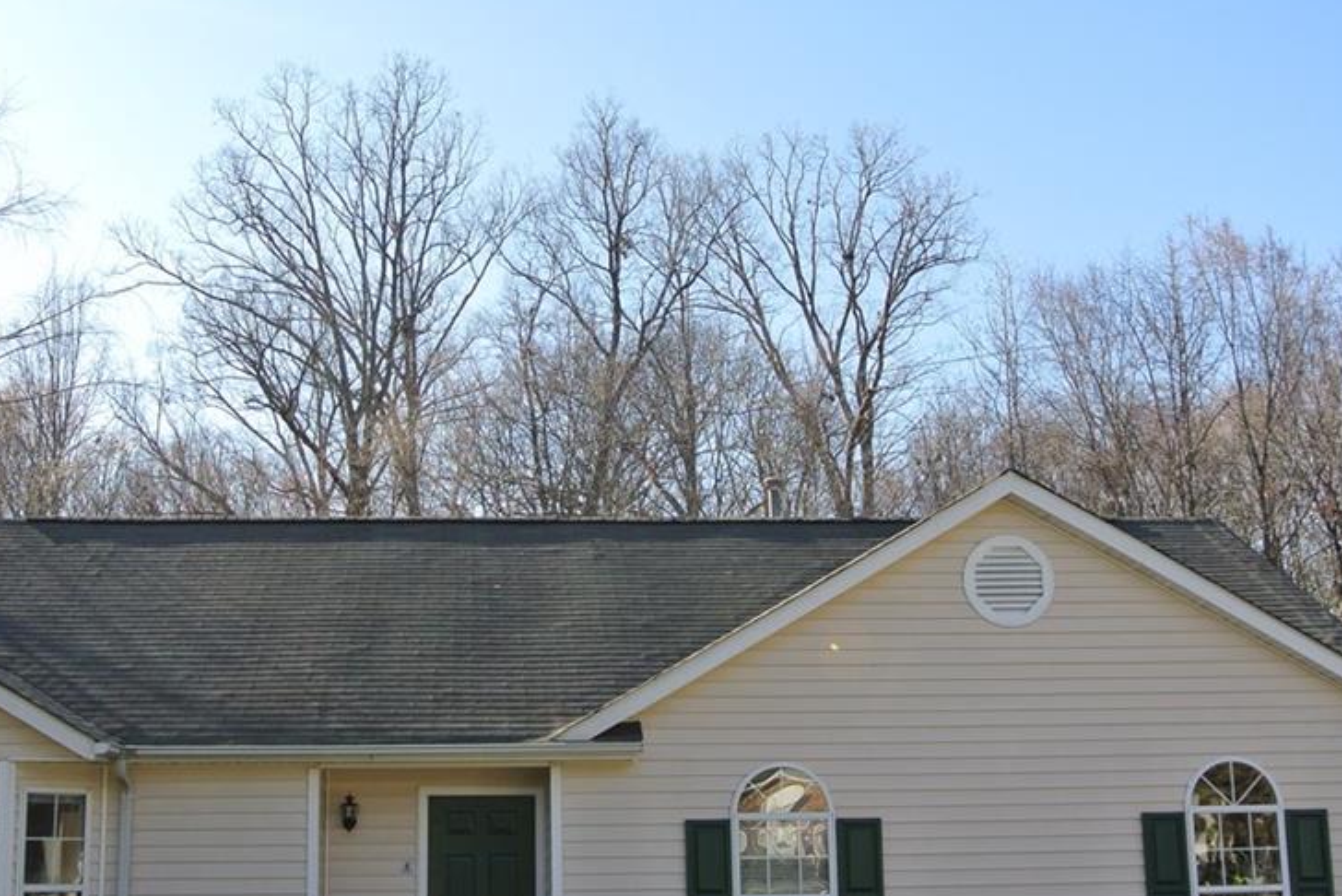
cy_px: 492
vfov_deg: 29.9
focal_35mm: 45
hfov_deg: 43.5
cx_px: 568
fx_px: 1678
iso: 100
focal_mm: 12.2
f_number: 4
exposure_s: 1/320
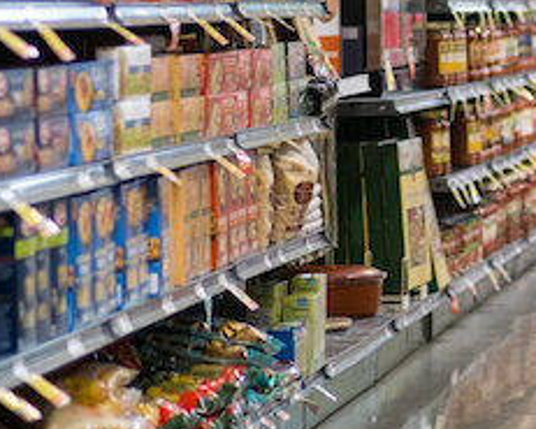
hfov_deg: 7.0
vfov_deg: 5.6
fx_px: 4333
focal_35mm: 273
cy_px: -145
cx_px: 824
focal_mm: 56
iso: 320
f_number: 1.8
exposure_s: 1/210
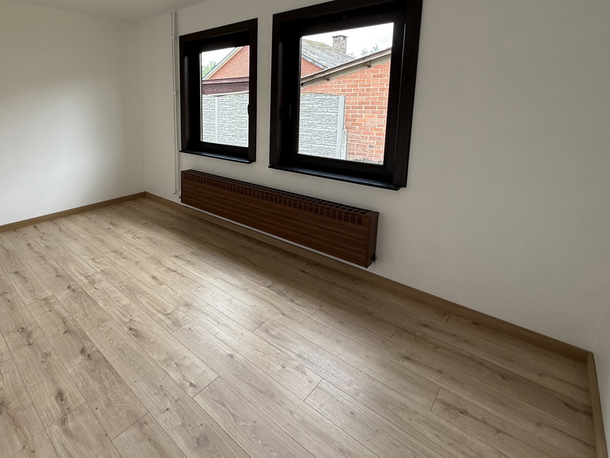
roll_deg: +0.0
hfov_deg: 81.9
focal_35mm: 19
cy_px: 149
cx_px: 205
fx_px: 335
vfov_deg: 66.6
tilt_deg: -8.5
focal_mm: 2.22
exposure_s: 1/99
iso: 80
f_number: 2.2
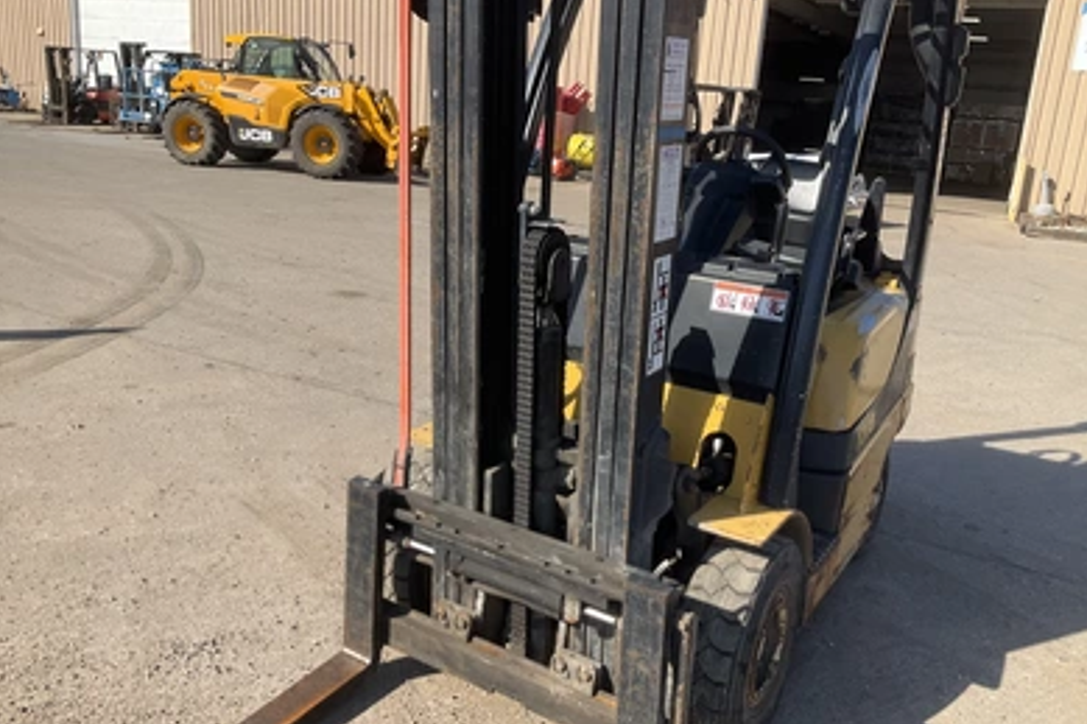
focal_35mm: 31
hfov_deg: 60.3
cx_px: 556
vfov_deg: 42.3
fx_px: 936
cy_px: 366
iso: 25
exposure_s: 1/1035
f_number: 1.8
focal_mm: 3
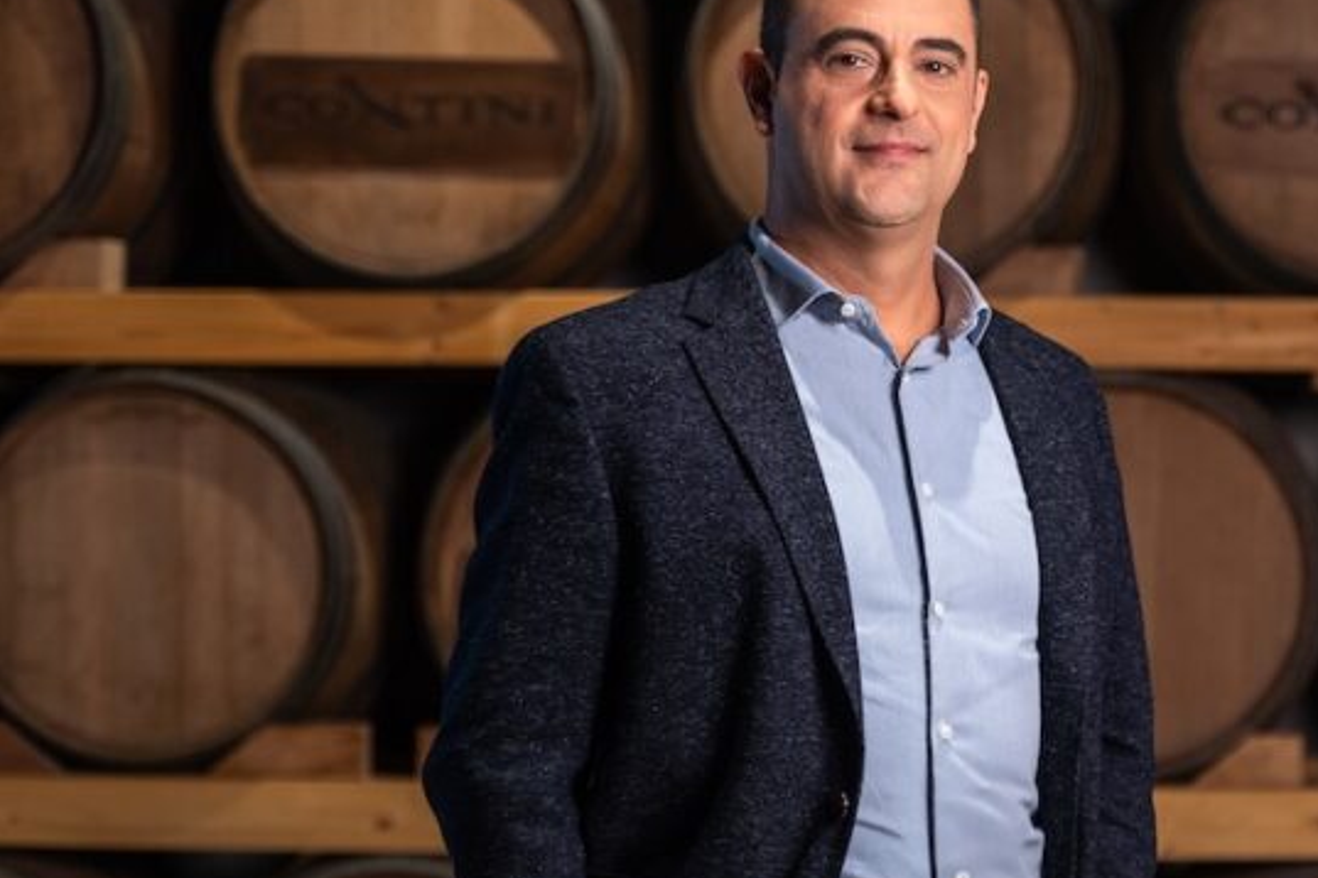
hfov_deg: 16.6
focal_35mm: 122
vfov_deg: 11.2
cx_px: 1097
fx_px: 4466
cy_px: 575
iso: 320
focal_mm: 64
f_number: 3.2
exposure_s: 1/200
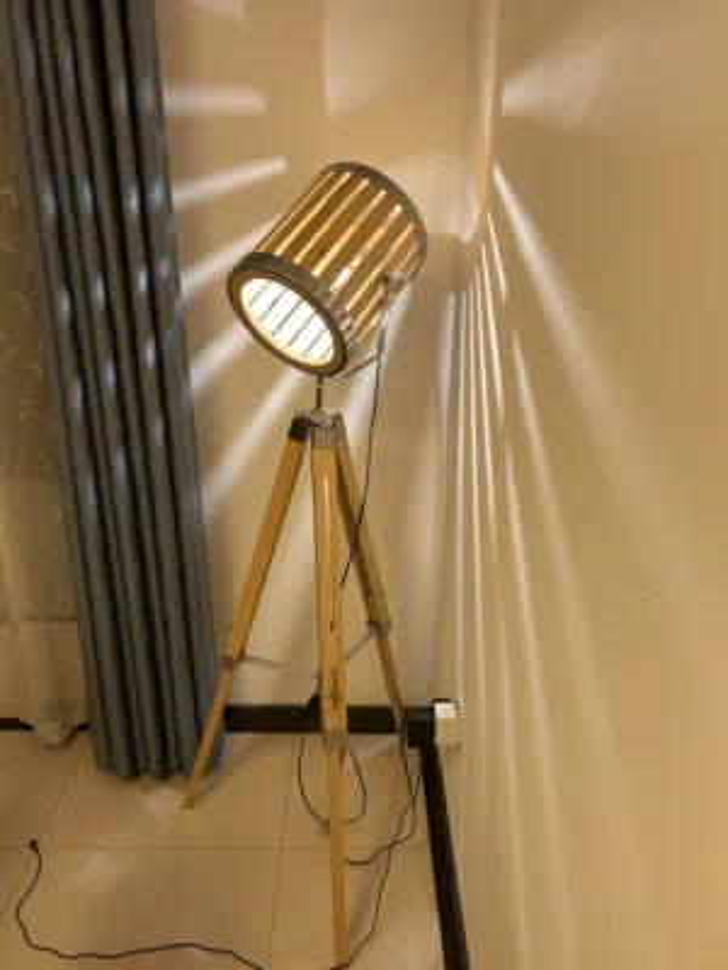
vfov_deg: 67.3
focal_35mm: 26
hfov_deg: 53.1
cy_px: 485
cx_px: 364
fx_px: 729
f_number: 1.5
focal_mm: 5.7
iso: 125
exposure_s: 1/50
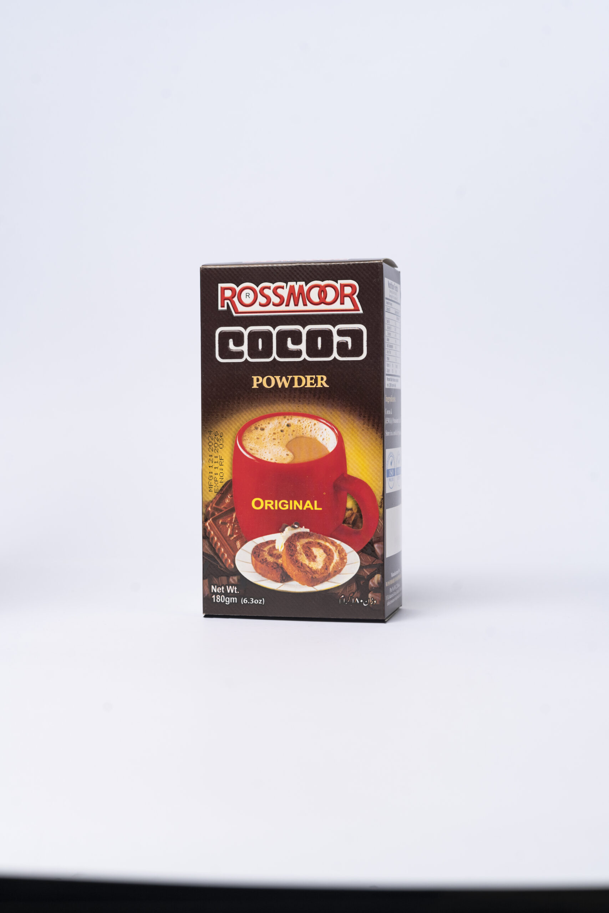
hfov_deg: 27.0
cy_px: 456
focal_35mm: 50
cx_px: 304
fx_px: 1268
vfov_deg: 39.6
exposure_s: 1/125
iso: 250
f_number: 6.3
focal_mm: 50
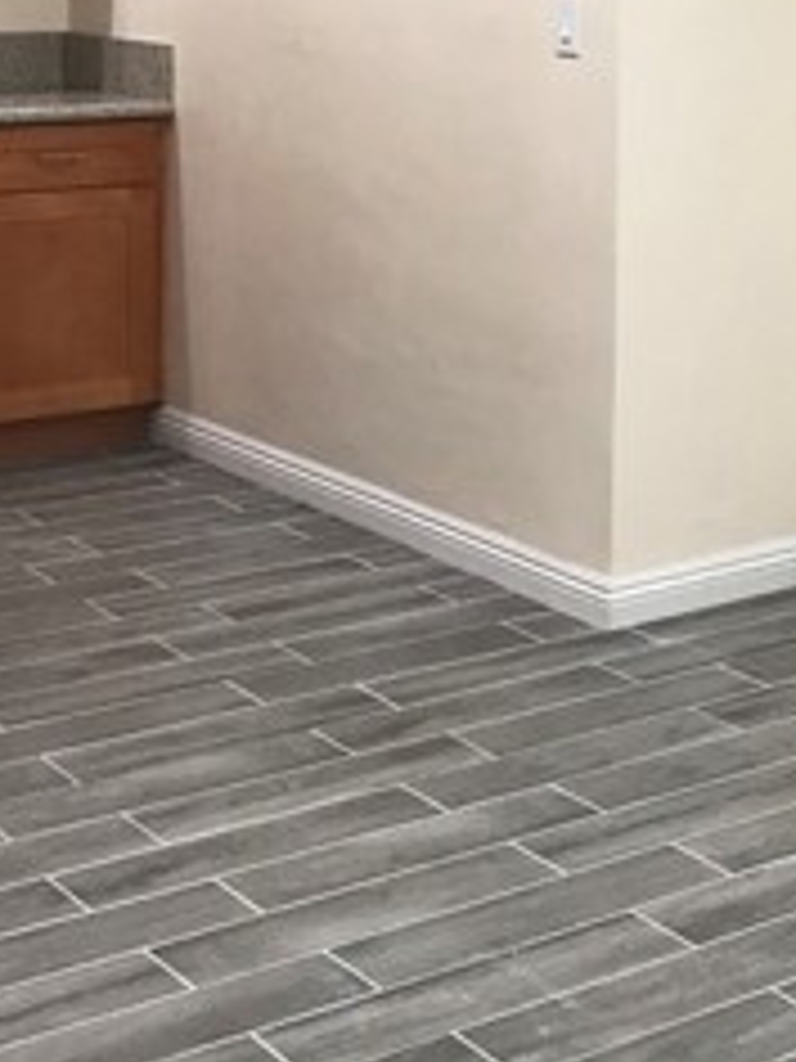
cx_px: 720
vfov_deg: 24.8
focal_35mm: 76
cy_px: 81
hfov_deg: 19.0
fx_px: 2330
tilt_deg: -3.8
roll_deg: -0.8
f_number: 1.8
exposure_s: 1/30
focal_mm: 3.99
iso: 32
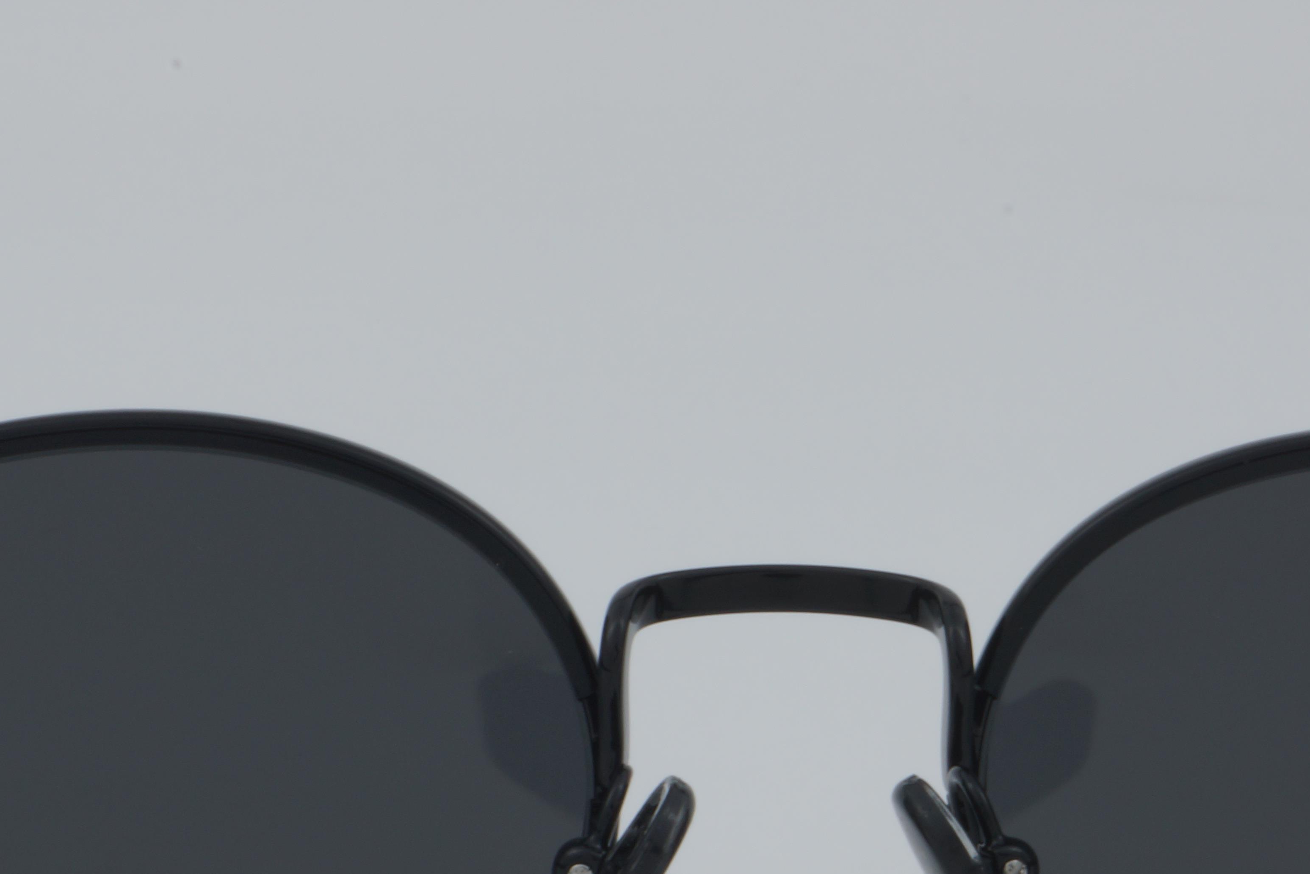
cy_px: 710
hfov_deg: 12.8
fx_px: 5821
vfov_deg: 8.6
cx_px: 790
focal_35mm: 160
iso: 100
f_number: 32
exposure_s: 1/4
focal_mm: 55
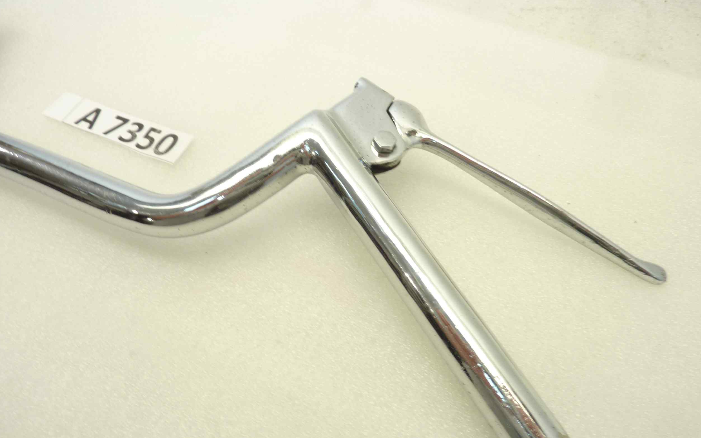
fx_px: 516
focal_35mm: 27
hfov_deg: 68.4
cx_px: 344
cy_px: 267
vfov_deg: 45.7
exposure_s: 1/20
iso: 80
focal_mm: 4.1
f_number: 3.3
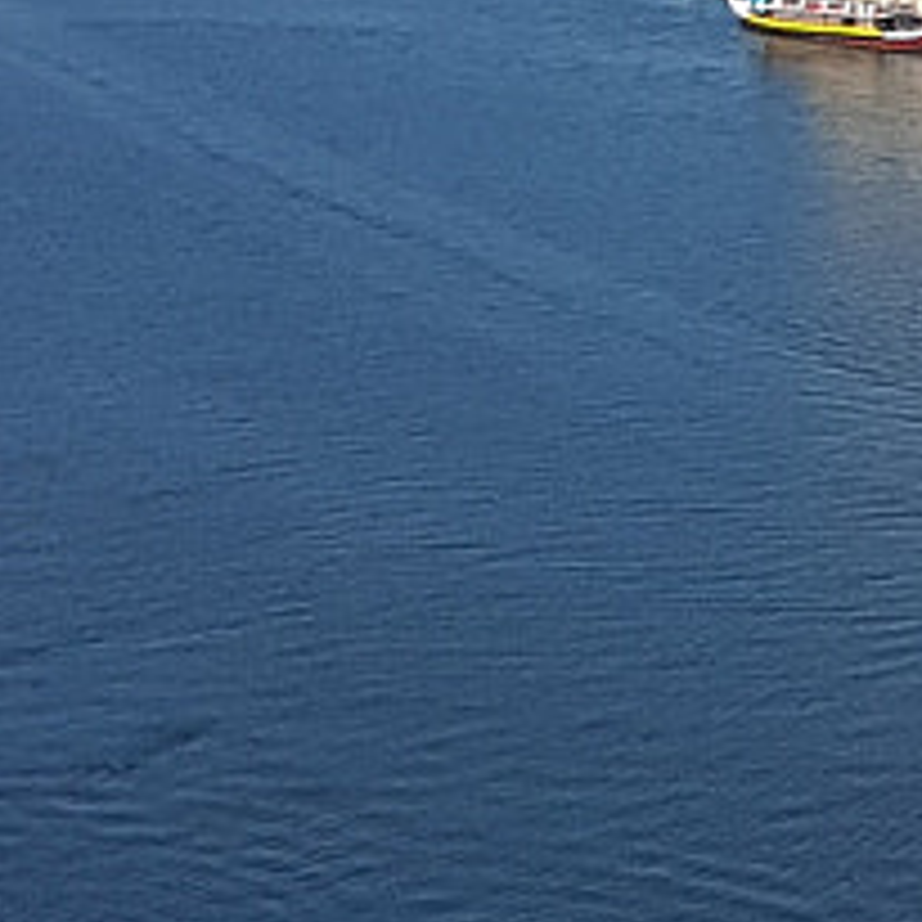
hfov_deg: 9.2
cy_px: -562
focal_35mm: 179
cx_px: 1866
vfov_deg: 9.4
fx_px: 5394
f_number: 1.7
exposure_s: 1/2600
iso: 40
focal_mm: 4.2
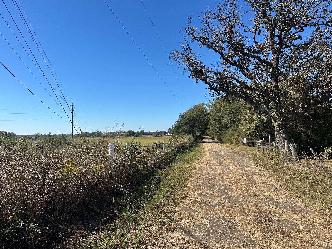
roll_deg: -1.2
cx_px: 166
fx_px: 230
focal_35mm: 24
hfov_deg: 71.6
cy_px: 124
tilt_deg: +2.5
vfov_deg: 56.8
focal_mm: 6.86
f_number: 1.78
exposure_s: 1/5000
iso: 80
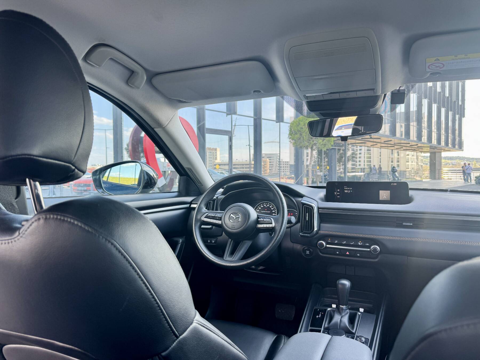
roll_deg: +0.3
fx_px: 333
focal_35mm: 24
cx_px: 240
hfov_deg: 71.6
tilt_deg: -1.5
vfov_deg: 56.8
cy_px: 180
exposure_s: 1/154
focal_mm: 6.76
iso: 64
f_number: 1.78
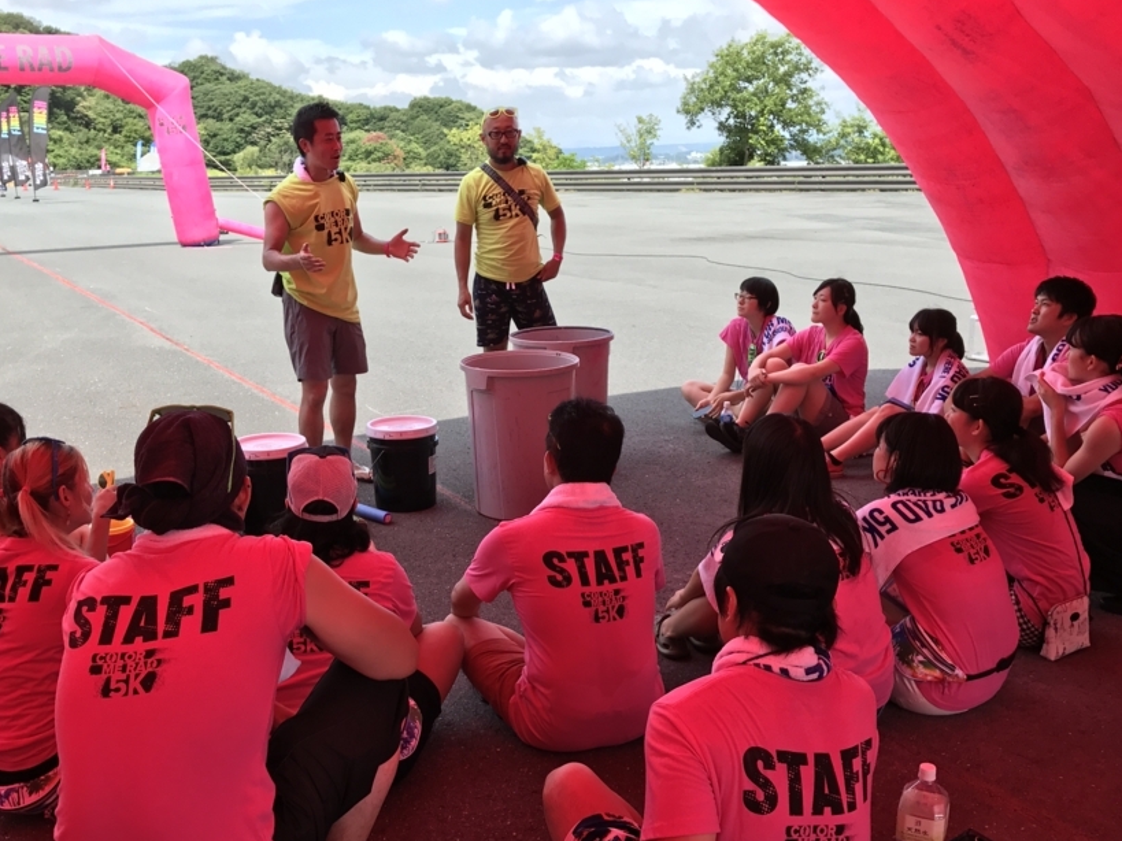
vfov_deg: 40.5
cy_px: 497
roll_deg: +1.3
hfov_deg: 52.6
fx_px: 1134
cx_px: 529
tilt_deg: -15.2
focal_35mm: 35
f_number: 1.8
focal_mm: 3.99
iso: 20
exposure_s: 1/725
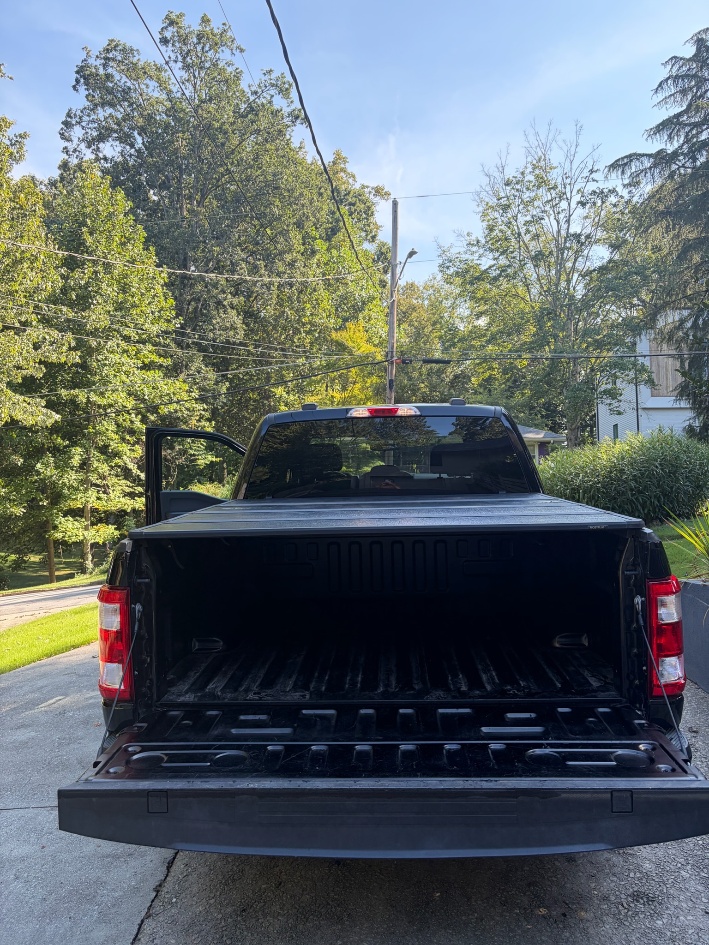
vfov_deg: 67.3
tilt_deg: +5.1
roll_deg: +0.0
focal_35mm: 26
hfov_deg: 53.1
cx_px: 354
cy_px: 472
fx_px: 710
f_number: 1.6
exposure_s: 1/478
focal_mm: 5.96
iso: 50
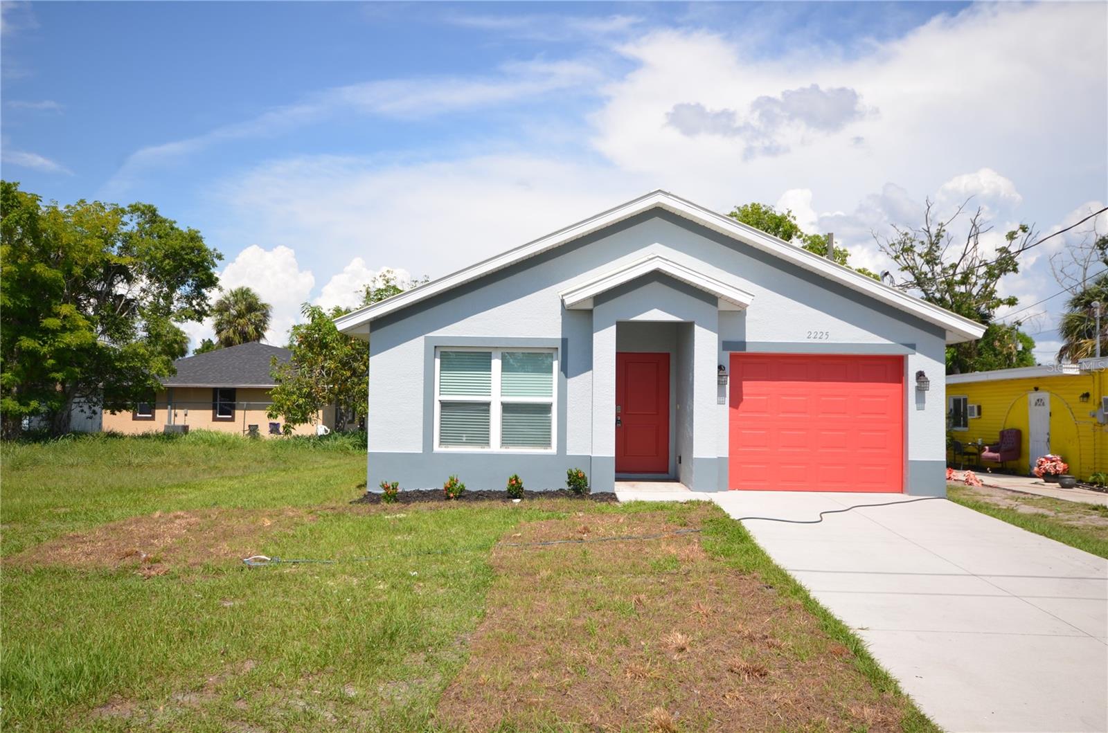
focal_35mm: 30
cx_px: 554
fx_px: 921
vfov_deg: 43.4
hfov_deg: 62.0
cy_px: 366
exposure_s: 1/250
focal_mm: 20
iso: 100
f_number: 8
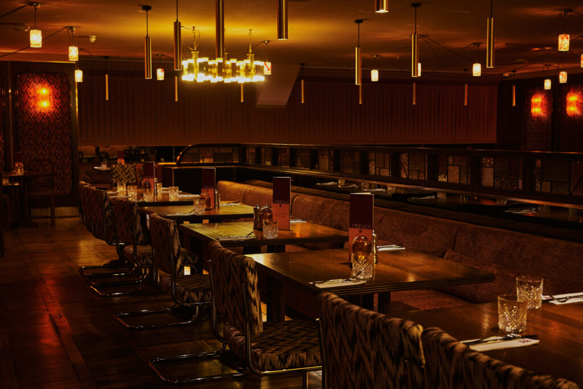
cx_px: 292
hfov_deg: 42.7
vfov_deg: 29.3
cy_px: 194
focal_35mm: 46
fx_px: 745
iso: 1600
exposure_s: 1/30
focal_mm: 46
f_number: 5.6
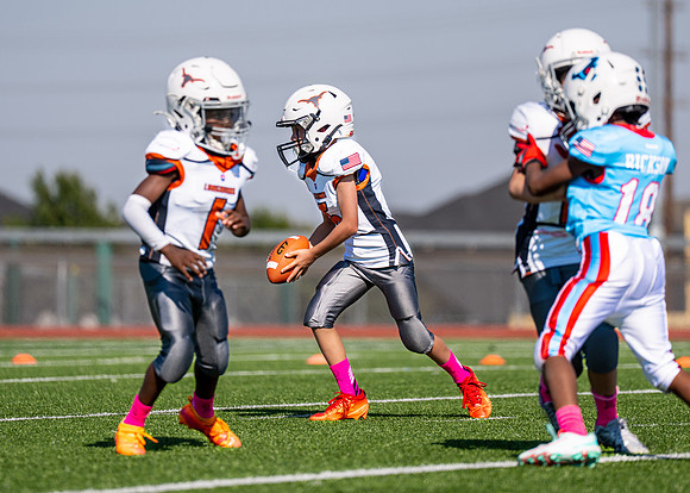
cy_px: 195
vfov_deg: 4.9
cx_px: 403
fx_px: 5767
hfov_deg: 6.8
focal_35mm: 294
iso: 100
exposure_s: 1/3200
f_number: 2.8
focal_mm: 200
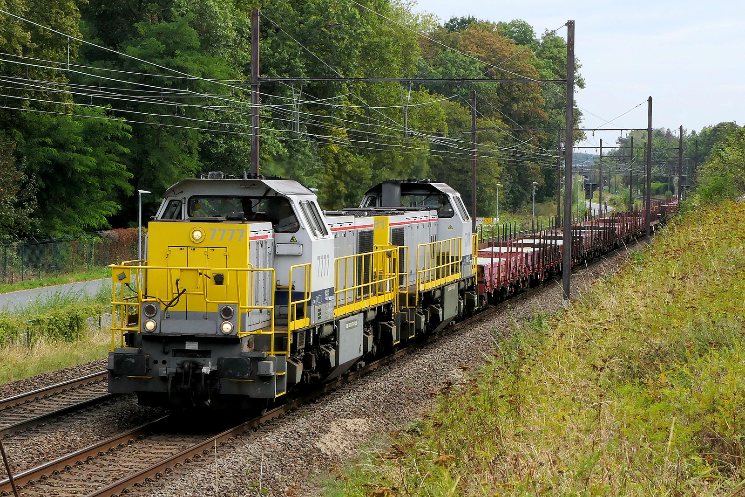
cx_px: 372
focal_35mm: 73
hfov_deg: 27.7
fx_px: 1510
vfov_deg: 18.7
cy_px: 248
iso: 500
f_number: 7.1
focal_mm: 26.6
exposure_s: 1/800
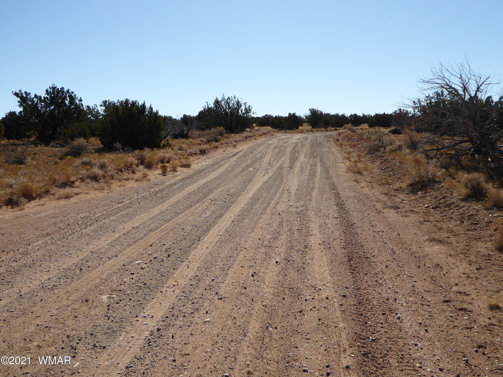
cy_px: 188
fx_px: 523
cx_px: 252
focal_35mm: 36
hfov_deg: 51.4
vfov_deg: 39.7
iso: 100
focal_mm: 6.3
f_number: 3.7
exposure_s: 1/1300
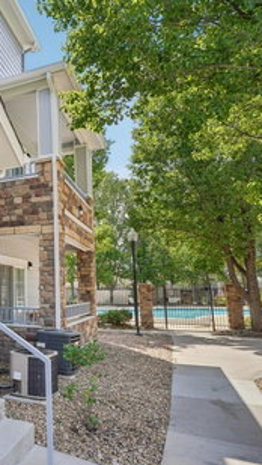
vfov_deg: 70.2
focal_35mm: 27
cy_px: 235
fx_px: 331
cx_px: -26
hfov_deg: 36.6
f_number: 8
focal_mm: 11
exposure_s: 1/60
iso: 100
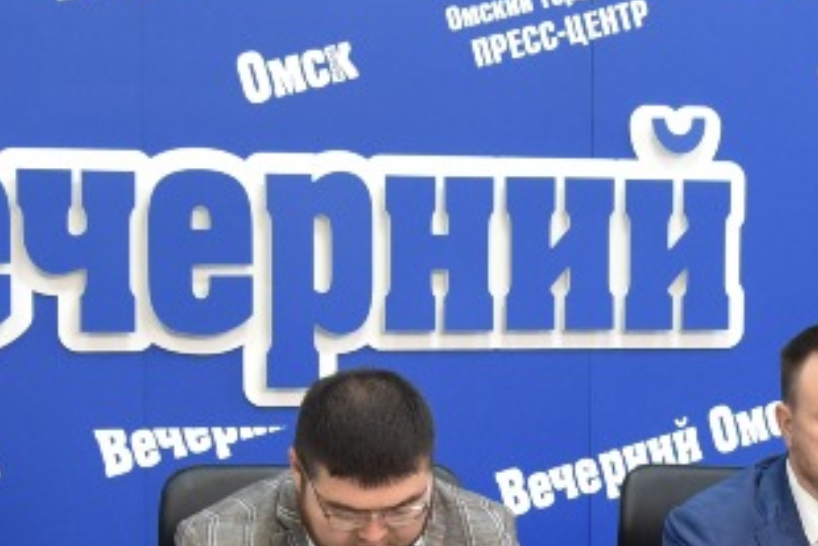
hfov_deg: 17.2
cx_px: 813
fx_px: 2637
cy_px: 476
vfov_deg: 11.8
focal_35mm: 116
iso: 1100
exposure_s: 1/160
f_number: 4
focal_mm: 30
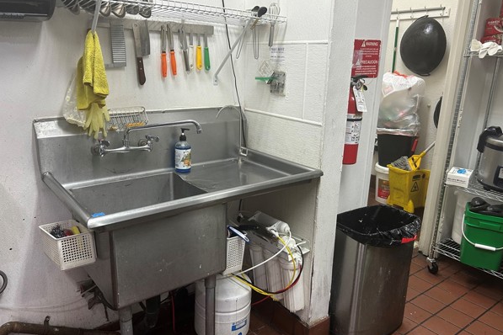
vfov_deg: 45.0
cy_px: 168
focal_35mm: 29
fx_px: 405
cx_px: 242
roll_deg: -1.9
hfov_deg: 63.6
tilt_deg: -15.8
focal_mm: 5.7
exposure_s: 1/60
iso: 160
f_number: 1.5
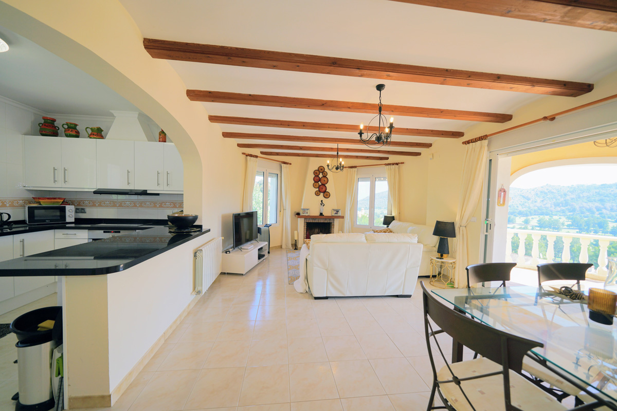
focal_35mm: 13
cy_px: 206
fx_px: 223
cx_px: 308
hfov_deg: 108.3
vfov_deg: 85.4
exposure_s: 1/80
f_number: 4.5
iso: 100
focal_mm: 13
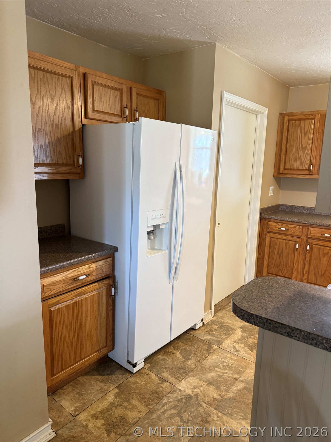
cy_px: 221
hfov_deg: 56.8
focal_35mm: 24
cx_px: 166
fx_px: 306
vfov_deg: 71.6
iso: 320
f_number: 1.78
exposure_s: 1/60
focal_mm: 6.76
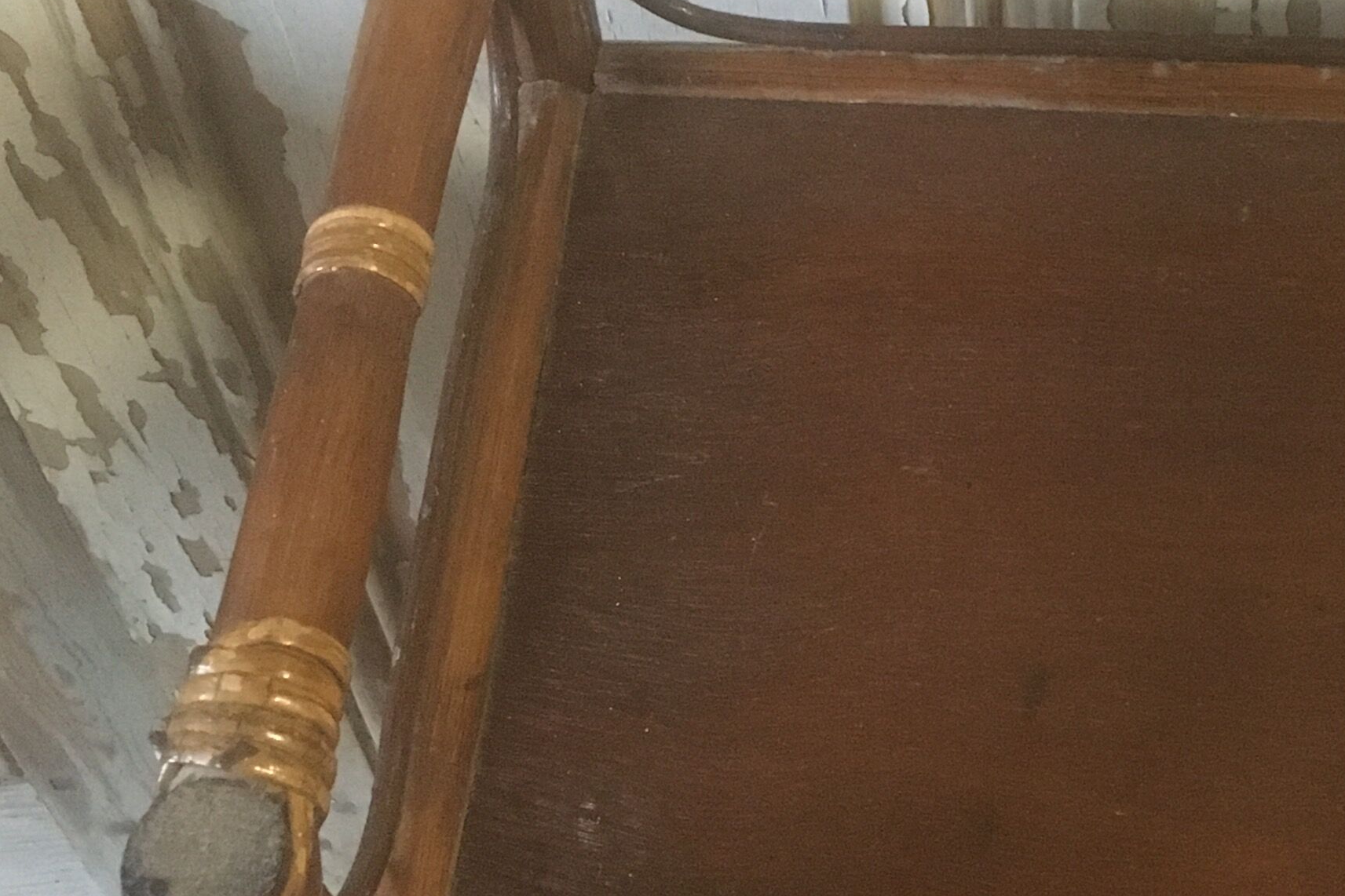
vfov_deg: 19.1
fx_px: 2652
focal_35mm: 71
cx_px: 1136
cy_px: 583
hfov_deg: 27.7
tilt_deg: -57.9
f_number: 2.2
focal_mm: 4.15
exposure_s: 1/17
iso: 320
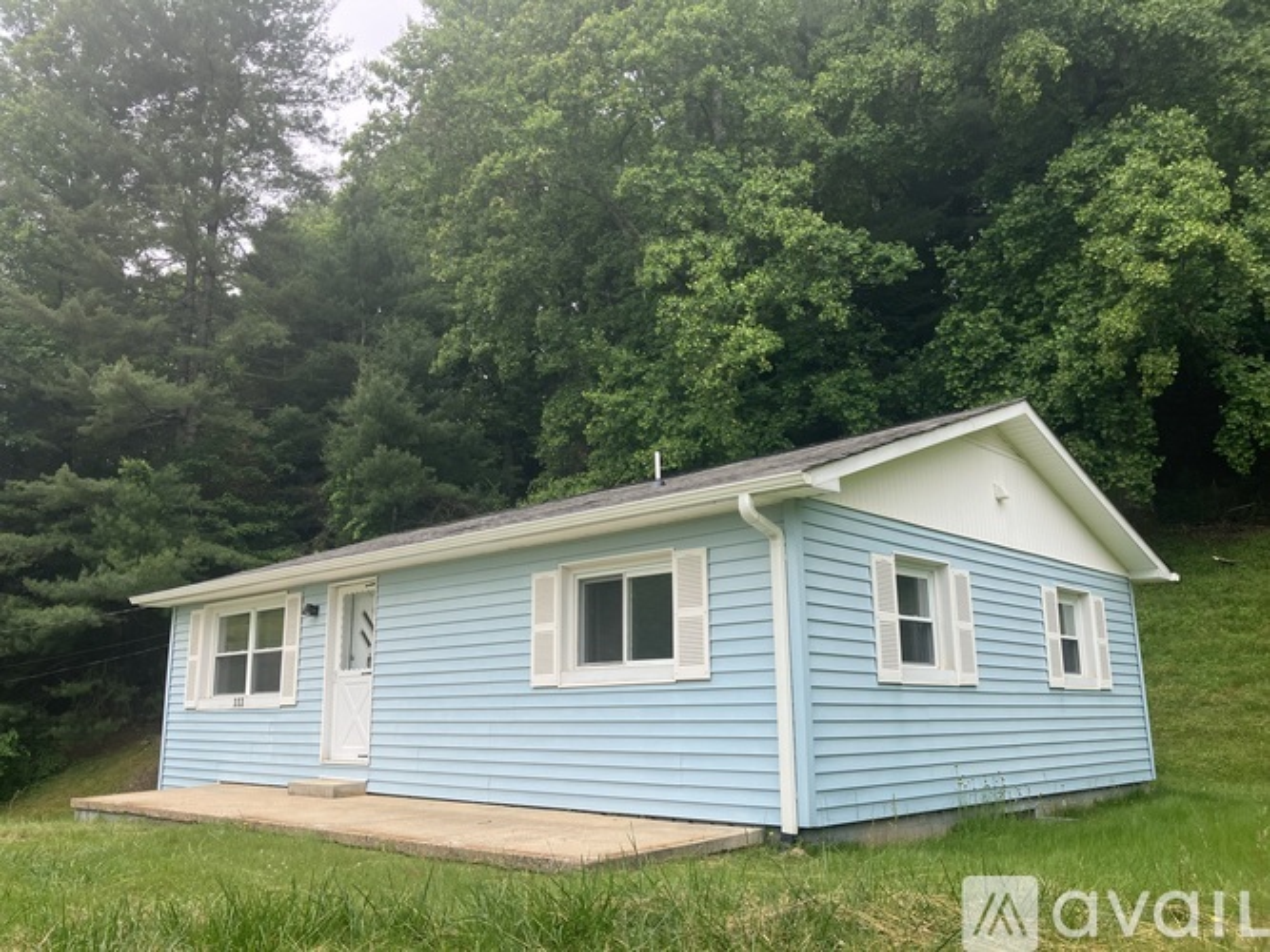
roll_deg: -0.5
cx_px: 635
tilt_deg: +11.4
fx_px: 1027
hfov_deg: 63.5
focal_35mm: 28
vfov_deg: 49.7
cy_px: 476
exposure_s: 1/444
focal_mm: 3.99
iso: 32
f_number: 1.8
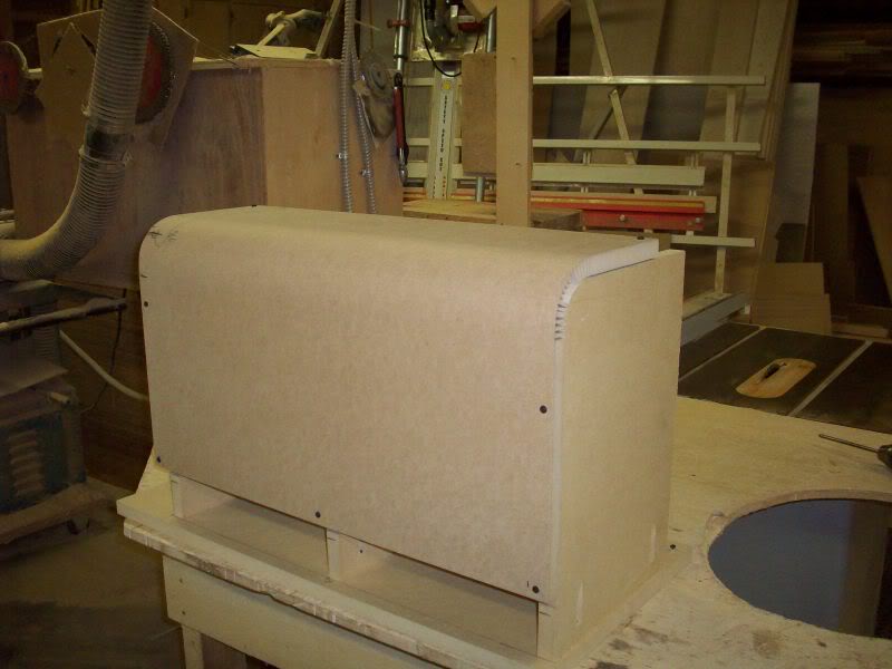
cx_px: 446
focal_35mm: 37
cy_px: 334
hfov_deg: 50.1
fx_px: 953
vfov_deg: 38.7
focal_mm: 6.2
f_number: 2.8
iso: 200
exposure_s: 1/64
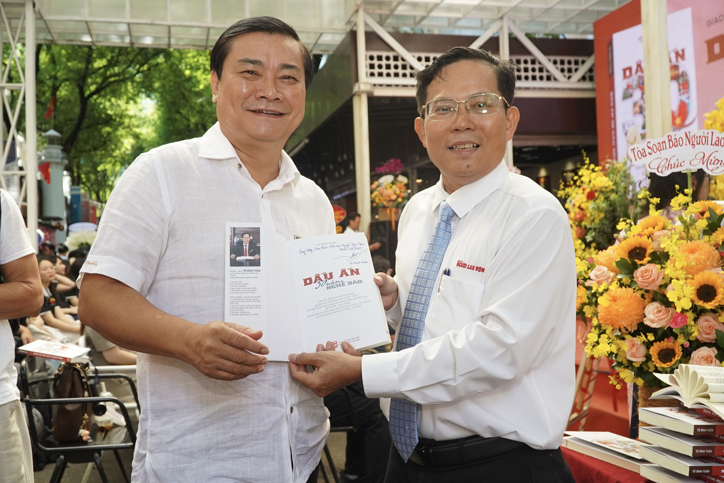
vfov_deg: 42.3
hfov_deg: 60.3
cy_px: 242
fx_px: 623
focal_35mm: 31
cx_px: 362
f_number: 4
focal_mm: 21
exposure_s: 1/200
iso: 320
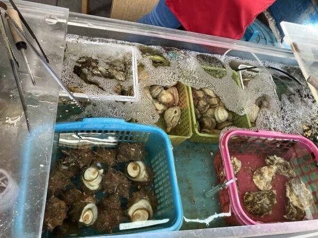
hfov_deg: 63.4
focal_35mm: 28
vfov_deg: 49.7
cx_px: 159
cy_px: 119
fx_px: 257
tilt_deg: -55.2
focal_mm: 3.99
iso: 50
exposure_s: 1/121
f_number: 1.8
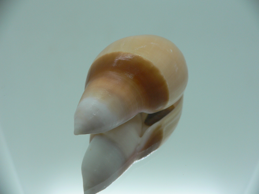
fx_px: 262
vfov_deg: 40.7
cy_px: 97
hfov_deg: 52.6
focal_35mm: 35
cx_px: 130
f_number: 2.8
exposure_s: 1/60
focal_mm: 4.6
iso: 80
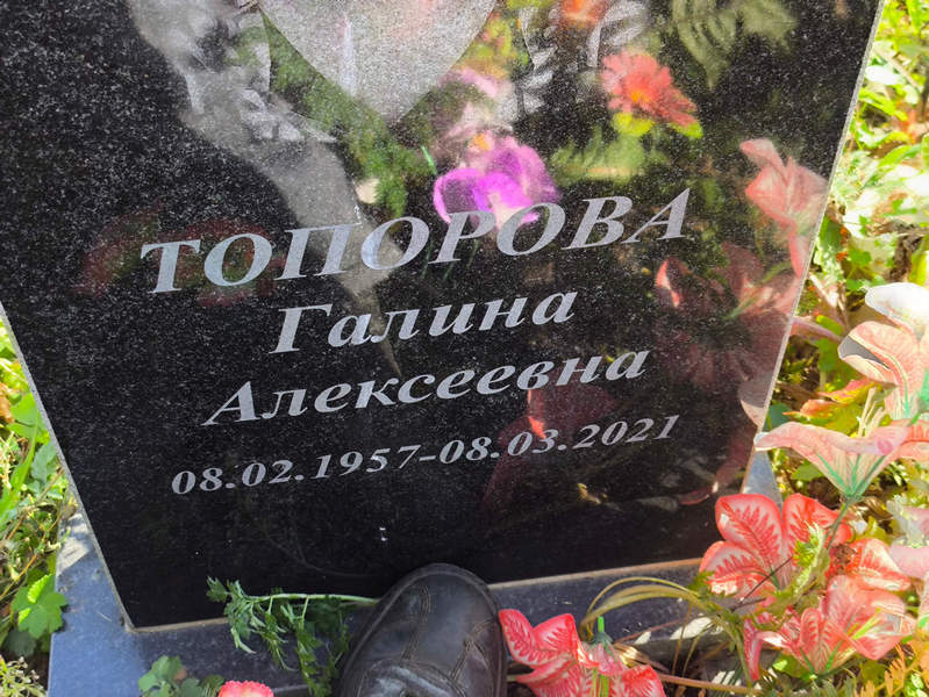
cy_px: 348
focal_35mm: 50
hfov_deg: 38.2
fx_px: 1342
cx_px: 464
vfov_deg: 29.1
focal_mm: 4.71
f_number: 1.7
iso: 50
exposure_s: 1/145
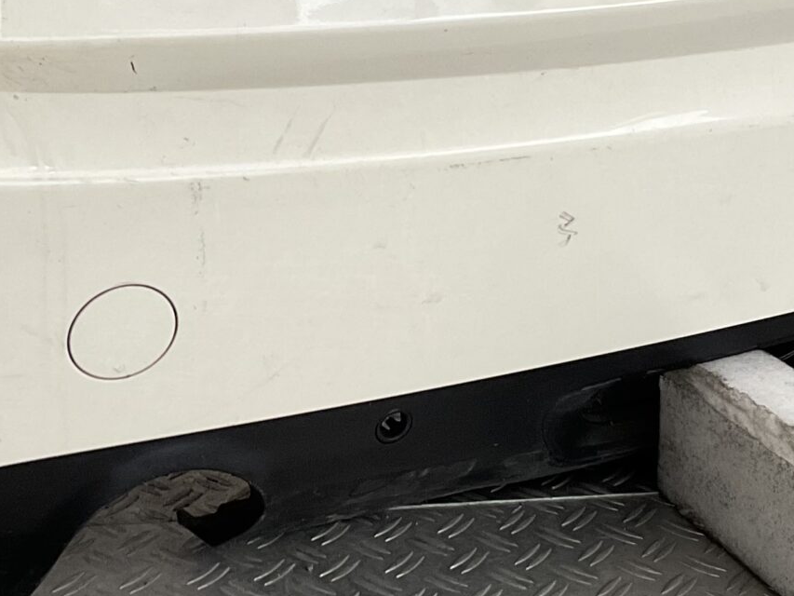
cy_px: 211
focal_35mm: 87
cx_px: 340
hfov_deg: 22.5
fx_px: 1996
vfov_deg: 16.9
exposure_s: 1/120
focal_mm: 3
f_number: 1.8
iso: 64
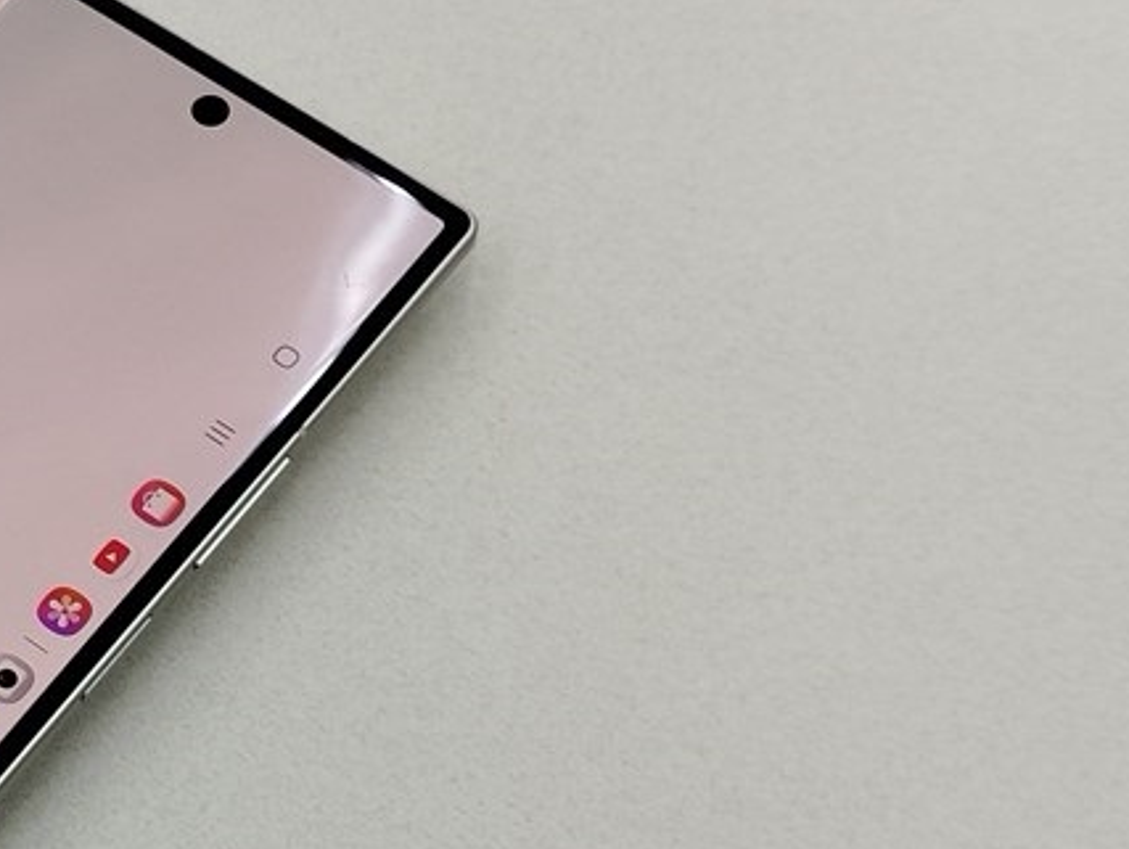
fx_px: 3754
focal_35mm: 115
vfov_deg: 12.9
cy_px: 352
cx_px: -122
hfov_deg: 16.6
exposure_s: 1/50
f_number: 1.7
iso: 80
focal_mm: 5.31
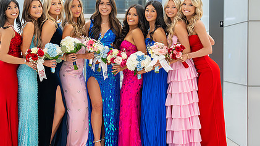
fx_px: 579
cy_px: 75
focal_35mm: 84
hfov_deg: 25.3
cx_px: 110
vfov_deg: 14.4
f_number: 2.8
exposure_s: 1/250
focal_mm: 44.4
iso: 2000
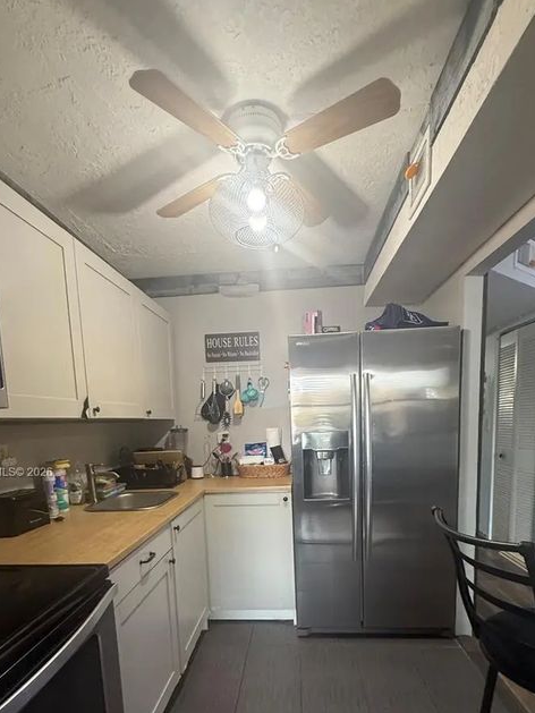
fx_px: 391
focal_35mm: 19
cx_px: 266
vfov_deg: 81.9
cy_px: 473
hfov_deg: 68.7
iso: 250
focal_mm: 2.22
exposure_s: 1/60
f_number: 2.2
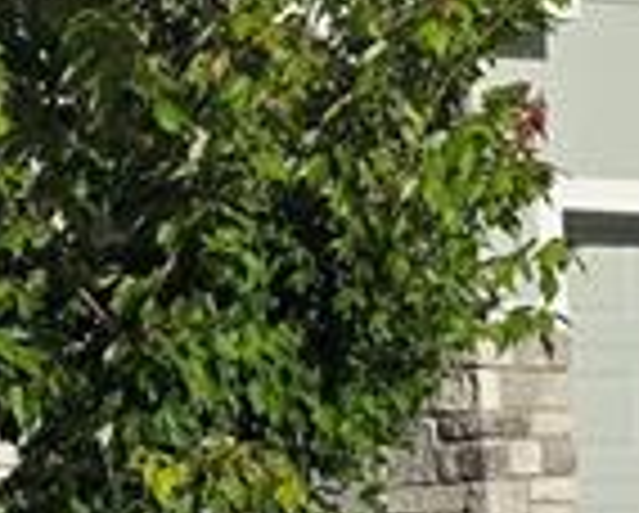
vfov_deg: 9.5
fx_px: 3068
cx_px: 207
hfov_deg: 11.9
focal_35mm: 162
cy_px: 108
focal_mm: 6.3
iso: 12
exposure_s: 1/1429
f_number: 1.7
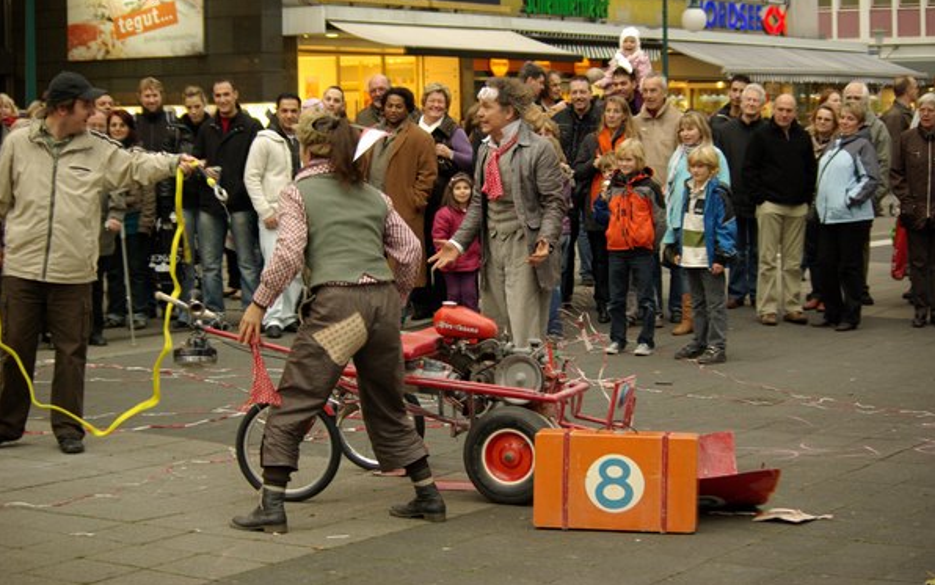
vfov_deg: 17.0
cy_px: 282
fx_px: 1963
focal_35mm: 77
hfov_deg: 26.8
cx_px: 468
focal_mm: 50
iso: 400
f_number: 4
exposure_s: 1/45
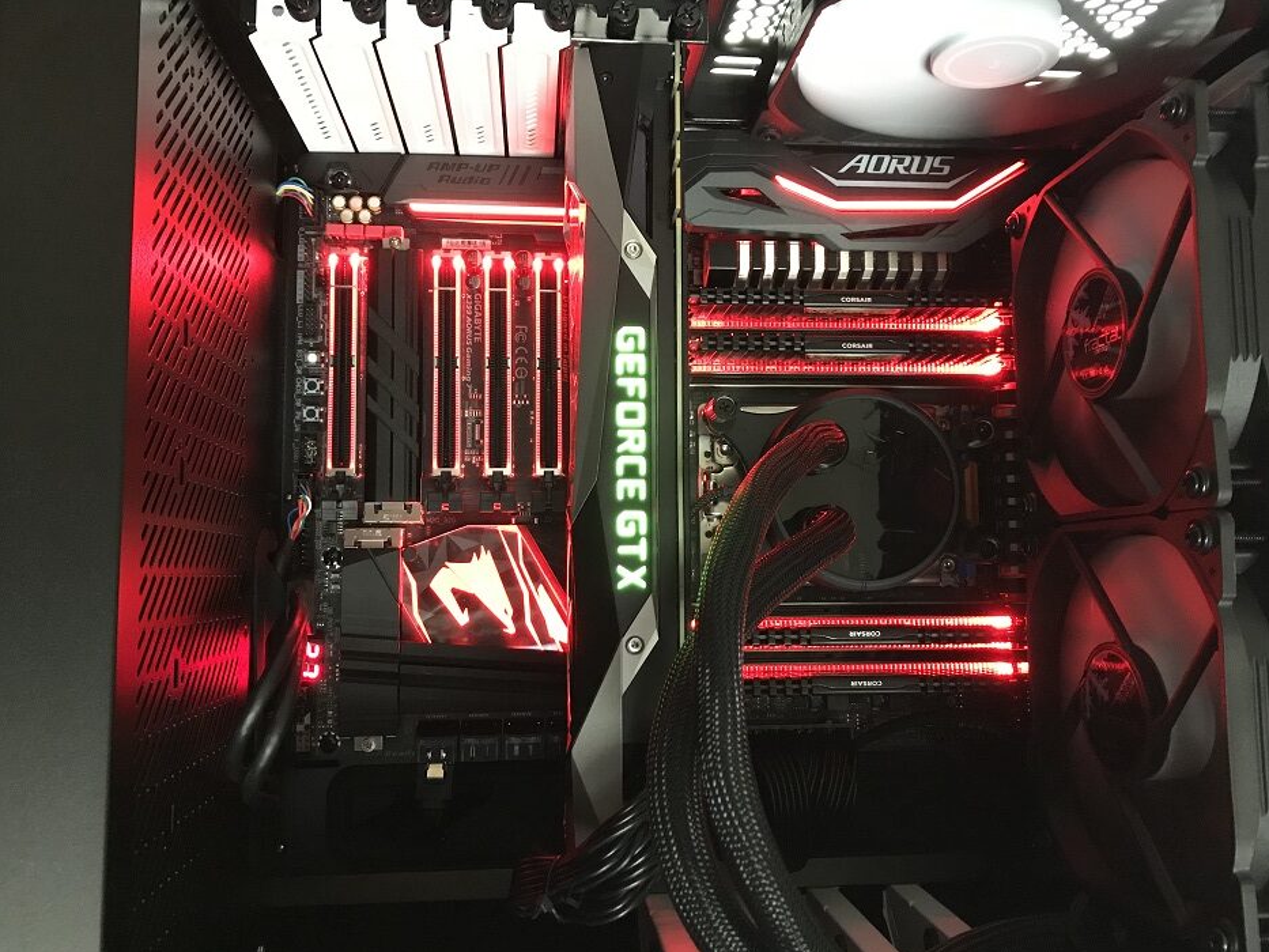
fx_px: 1100
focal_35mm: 30
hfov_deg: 60.0
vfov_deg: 46.8
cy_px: 456
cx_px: 635
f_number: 1.8
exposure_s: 1/5
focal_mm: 3.99
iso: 100
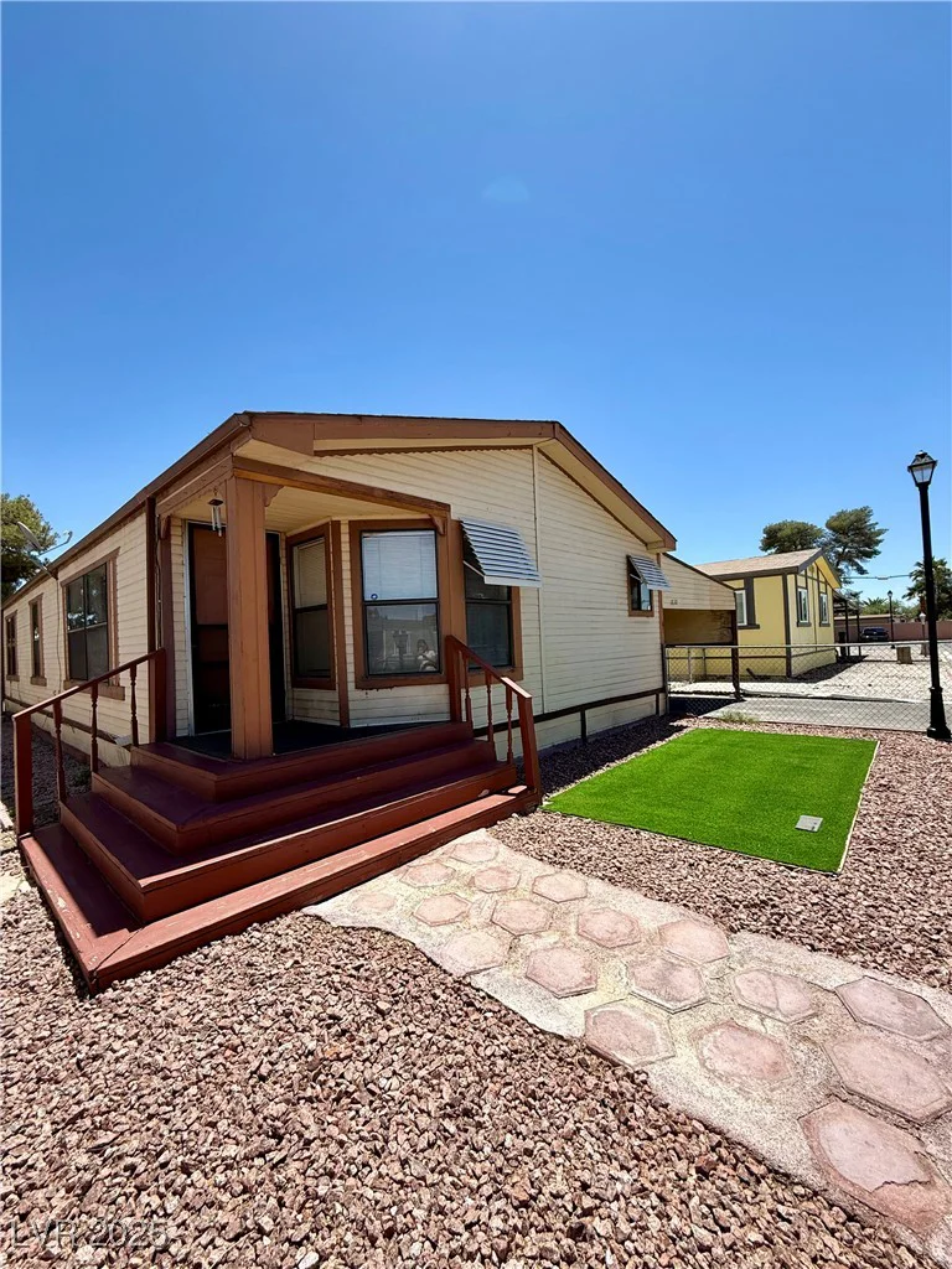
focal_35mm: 14
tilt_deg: +1.2
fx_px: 513
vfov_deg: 102.1
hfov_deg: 85.7
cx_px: 476
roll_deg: +1.6
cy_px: 634
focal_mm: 2.22
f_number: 2.2
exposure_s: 1/1613
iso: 50
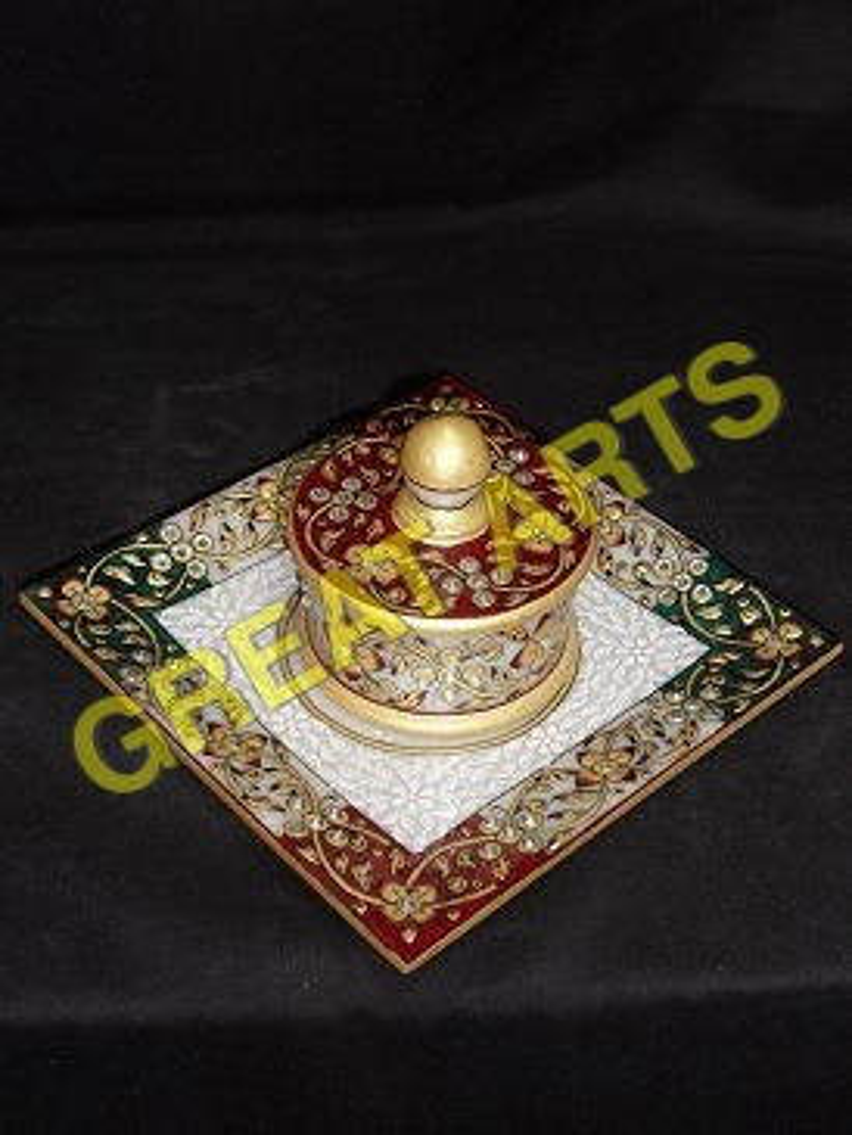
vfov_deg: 38.2
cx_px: 426
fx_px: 1640
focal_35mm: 50
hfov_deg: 29.1
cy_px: 568
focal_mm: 9
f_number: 4.5
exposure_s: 1/45
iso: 200
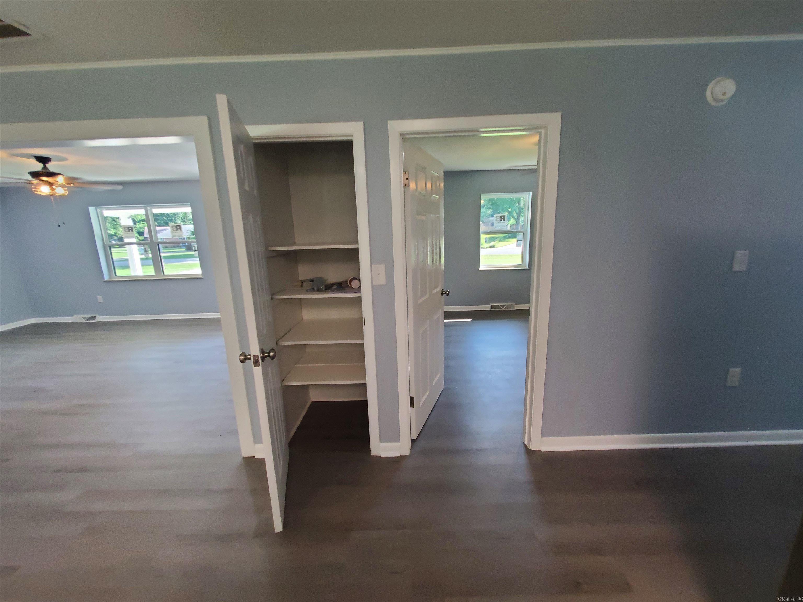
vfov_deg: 89.9
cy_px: 301
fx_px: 302
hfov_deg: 106.2
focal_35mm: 13
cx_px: 402
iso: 250
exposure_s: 1/60
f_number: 2.2
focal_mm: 1.8
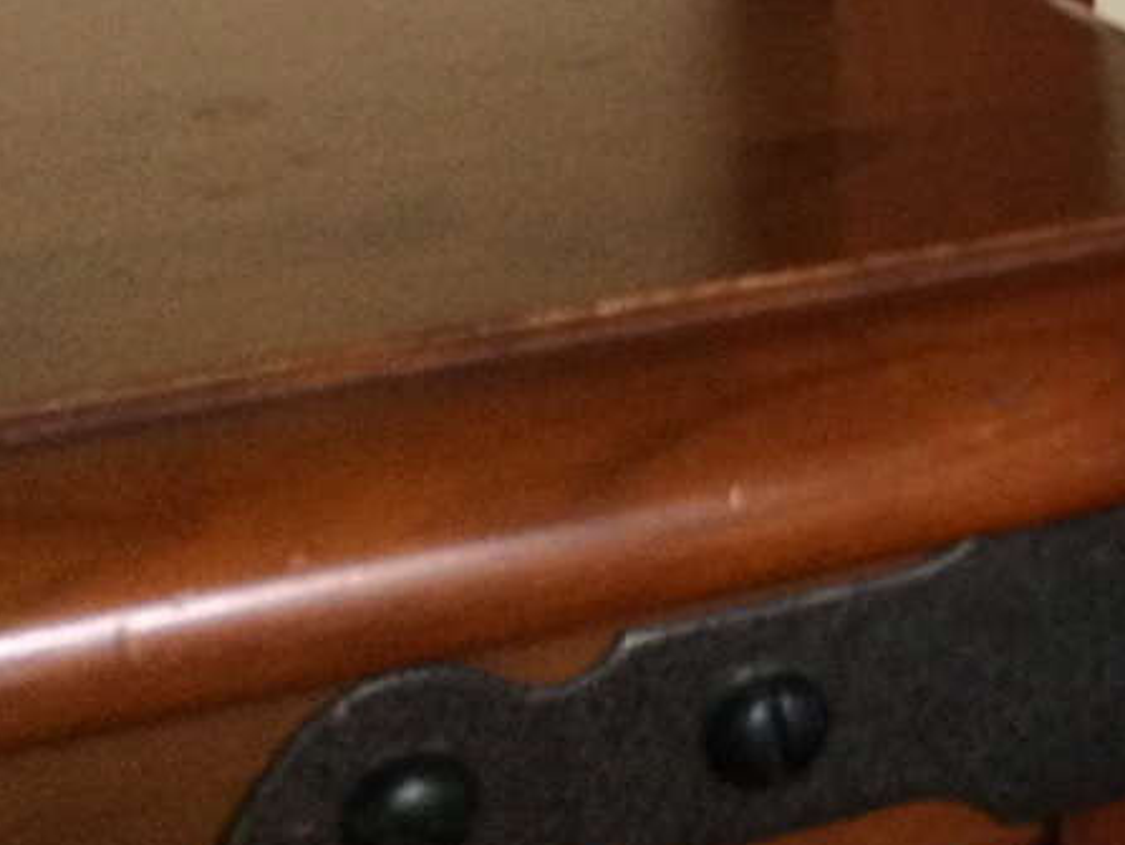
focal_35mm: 106
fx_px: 3447
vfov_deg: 13.1
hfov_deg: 16.4
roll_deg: -0.2
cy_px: -459
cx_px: 1836
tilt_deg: -7.0
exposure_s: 1/33
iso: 250
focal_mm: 4.15
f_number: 2.2
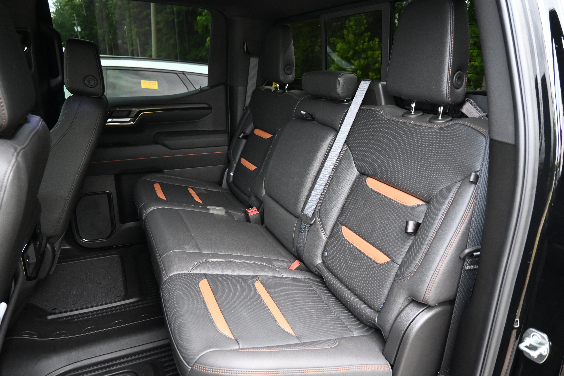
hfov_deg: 73.7
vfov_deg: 53.1
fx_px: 376
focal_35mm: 24
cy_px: 188
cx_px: 282
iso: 1600
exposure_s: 1/125
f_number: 3.5
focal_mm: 16
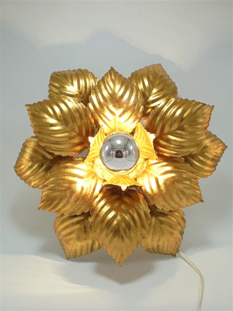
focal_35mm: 34
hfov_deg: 41.8
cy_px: 156
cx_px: 116
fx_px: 305
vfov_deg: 54.0
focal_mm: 6.1
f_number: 4
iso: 100
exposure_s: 1/100
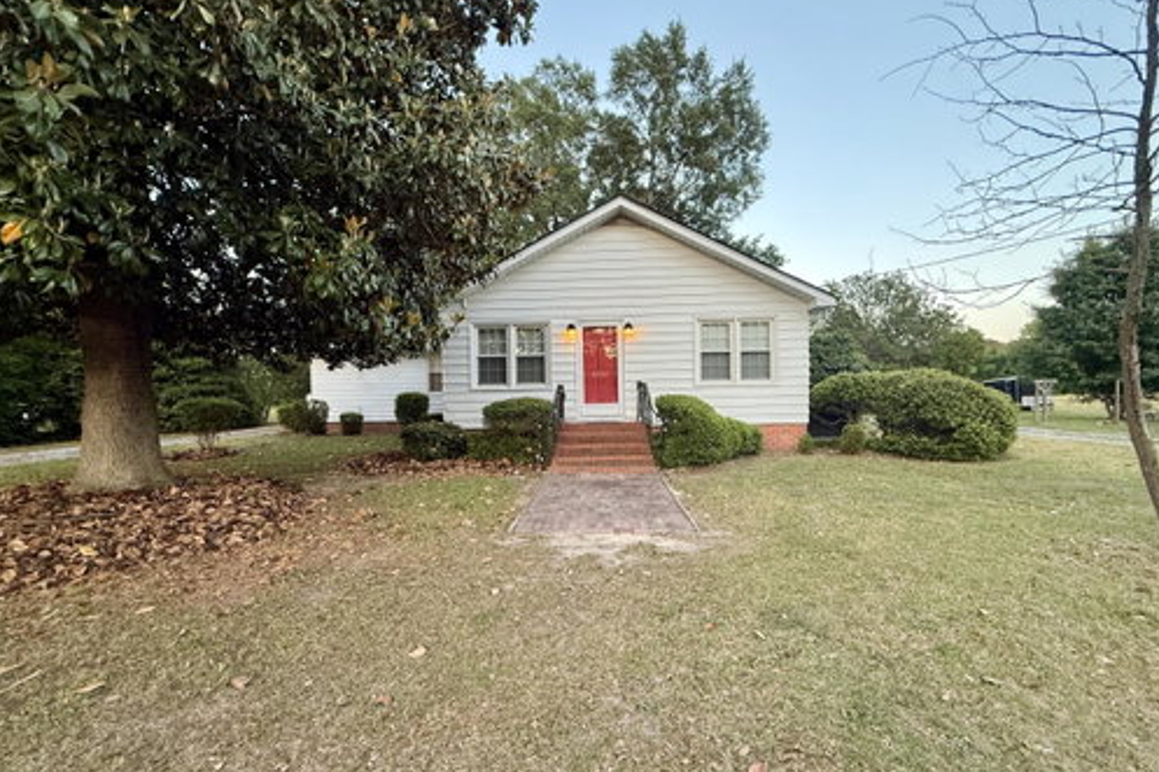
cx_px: 588
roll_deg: +0.6
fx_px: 483
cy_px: 417
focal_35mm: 15
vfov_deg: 77.1
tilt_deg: -2.4
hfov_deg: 100.4
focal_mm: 2.22
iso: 200
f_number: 2.2
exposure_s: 1/99
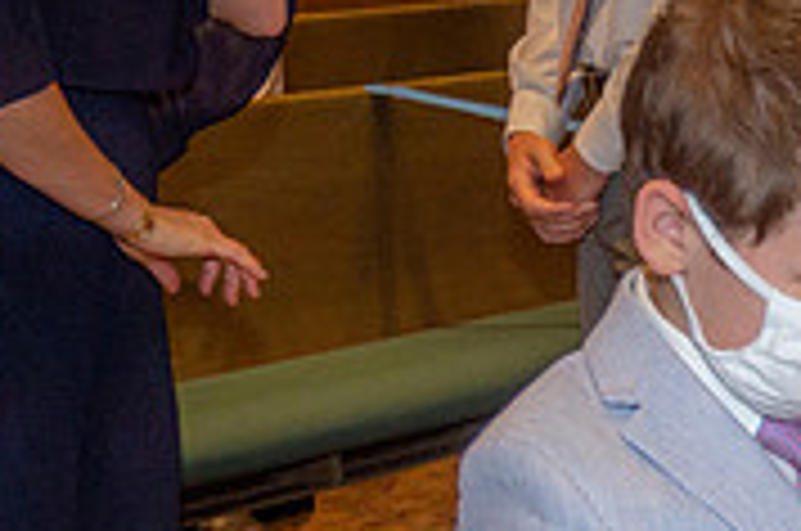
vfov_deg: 9.9
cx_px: 950
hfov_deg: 14.5
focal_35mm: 137
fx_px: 3043
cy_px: 562
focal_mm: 42
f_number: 5.6
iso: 1600
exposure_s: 1/200
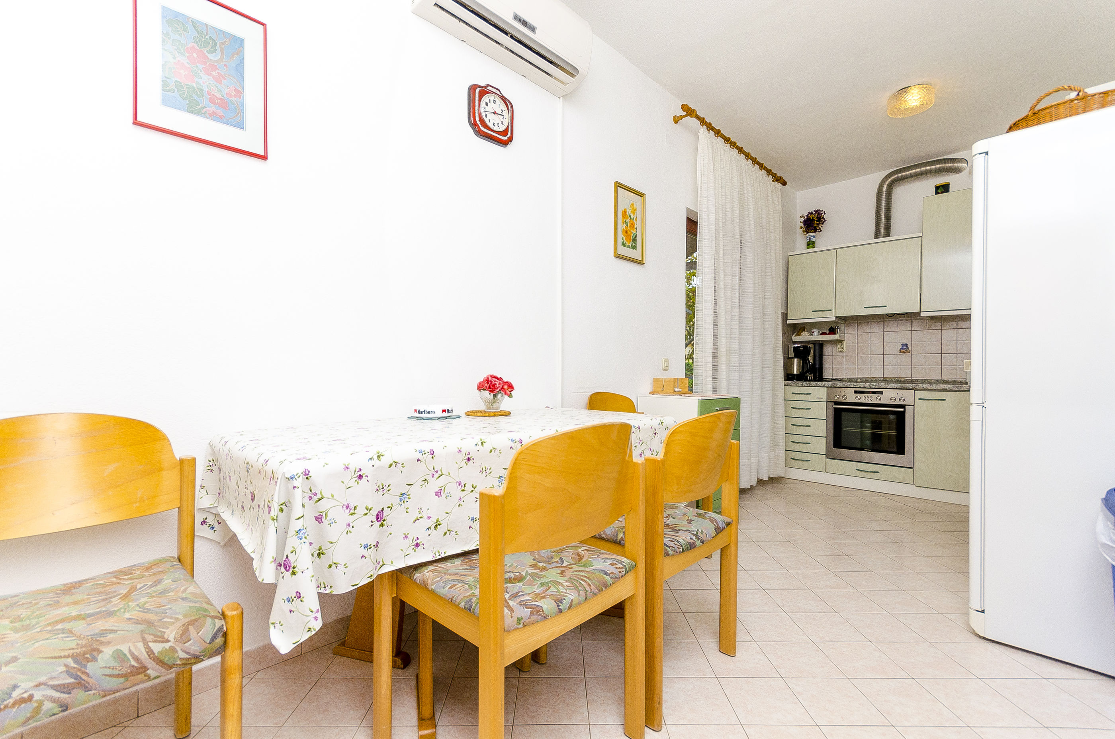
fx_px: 464
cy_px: 370
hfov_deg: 100.5
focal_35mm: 15
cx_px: 558
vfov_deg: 77.1
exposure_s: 1/200
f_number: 8
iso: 250
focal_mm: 10
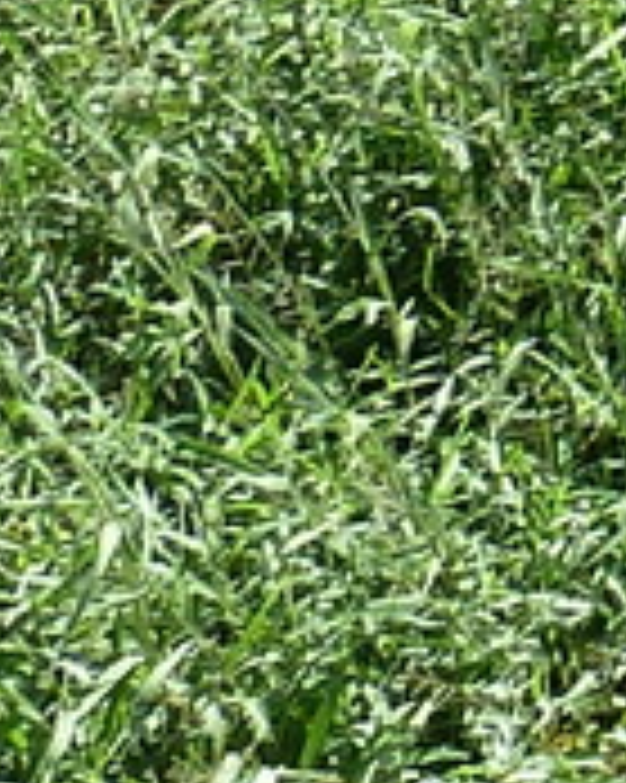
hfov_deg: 5.9
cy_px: -1328
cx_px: 2405
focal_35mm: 224
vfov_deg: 7.8
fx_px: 5192
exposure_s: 1/200
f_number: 4
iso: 80
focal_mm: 4.1
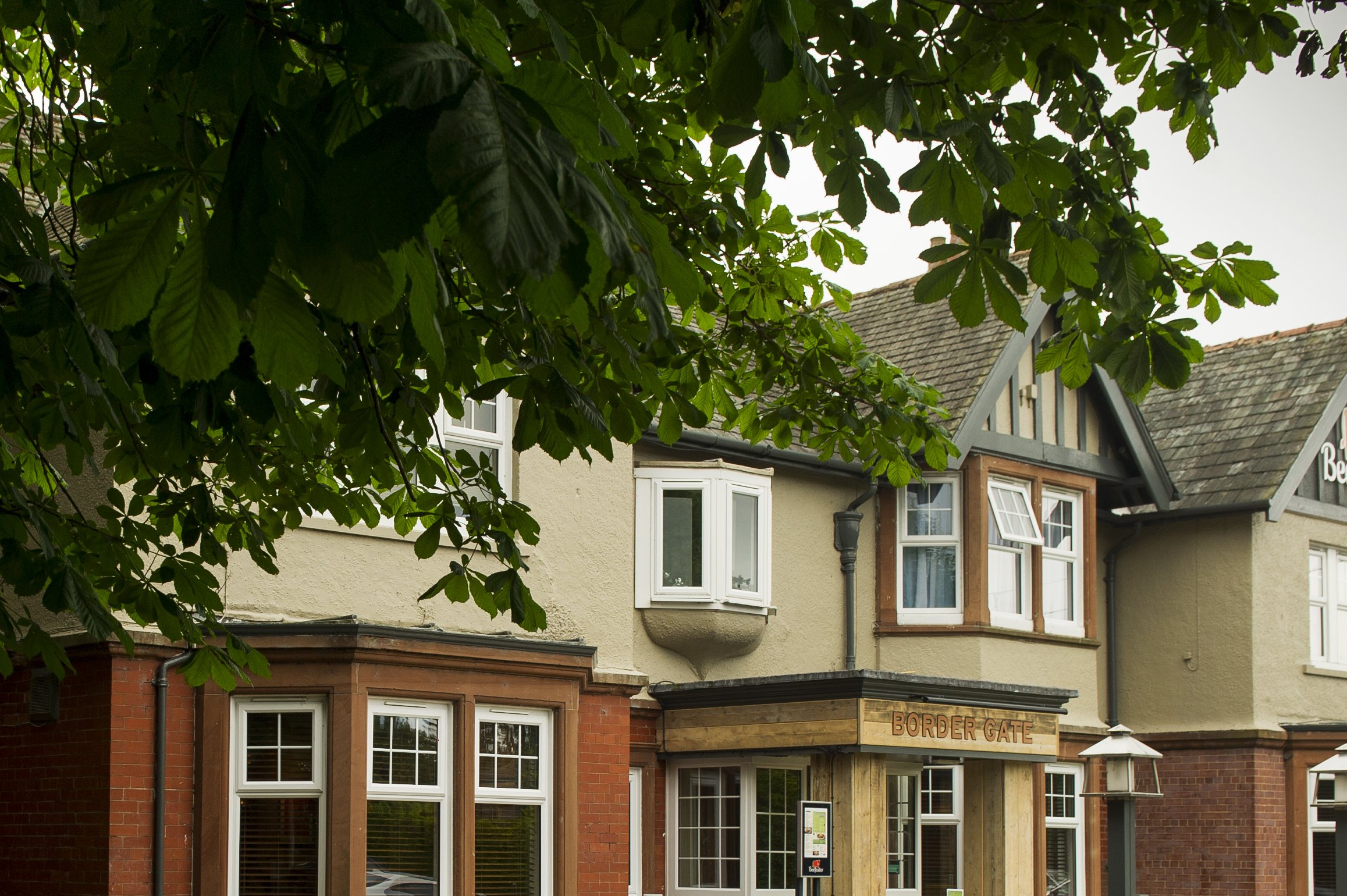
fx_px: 2131
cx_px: 392
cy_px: 757
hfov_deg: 34.6
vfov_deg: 23.3
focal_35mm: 57
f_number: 5.6
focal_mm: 31
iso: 200
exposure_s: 1/200
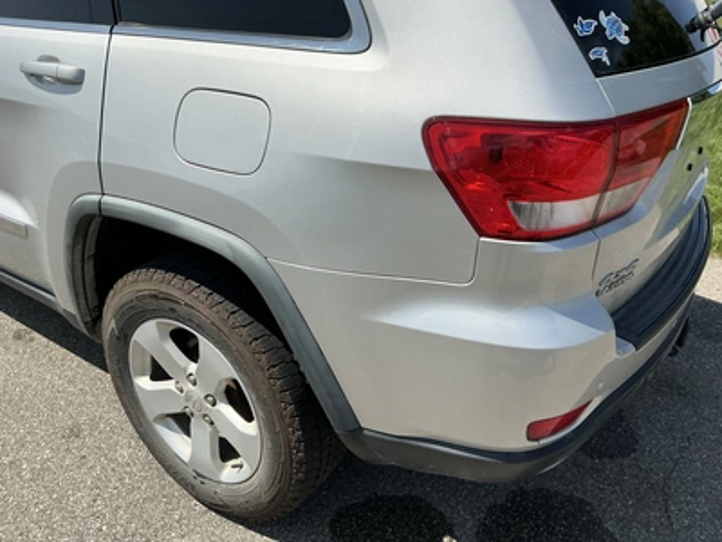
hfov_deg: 63.4
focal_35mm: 28
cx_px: 361
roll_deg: -2.8
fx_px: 584
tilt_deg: -26.5
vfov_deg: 49.7
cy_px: 271
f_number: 1.8
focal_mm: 3
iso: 25
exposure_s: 1/2667
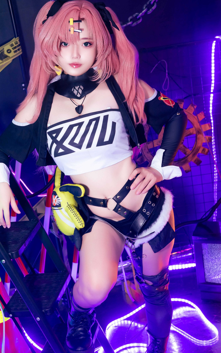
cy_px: 185
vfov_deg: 30.6
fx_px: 646
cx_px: 87
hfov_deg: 19.4
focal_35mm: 67
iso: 250
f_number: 5
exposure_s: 1/50
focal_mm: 50
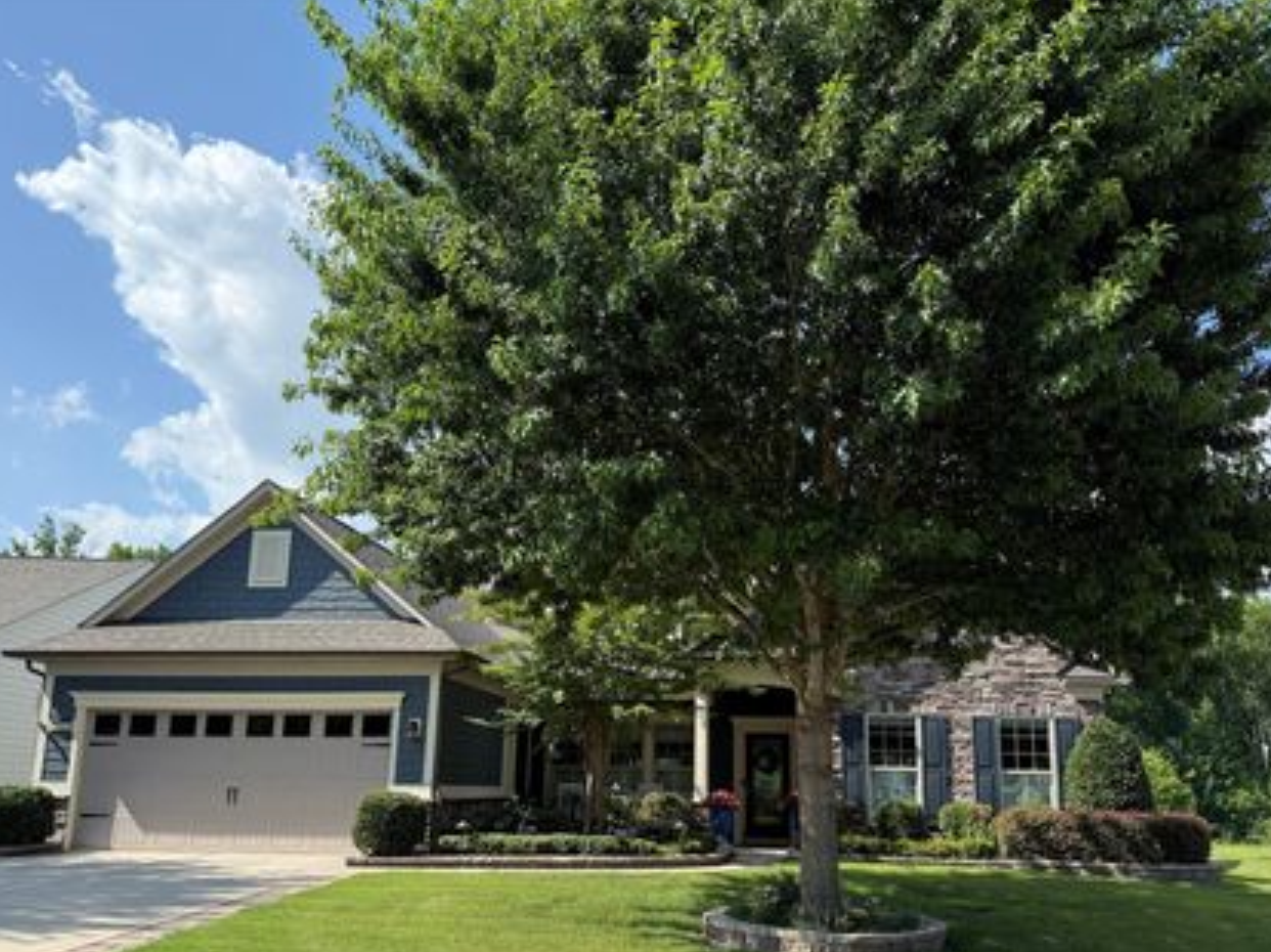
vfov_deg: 48.0
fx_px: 1064
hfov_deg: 61.6
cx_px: 682
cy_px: 560
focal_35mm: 29
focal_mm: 6.76
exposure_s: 1/2801
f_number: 1.78
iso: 100
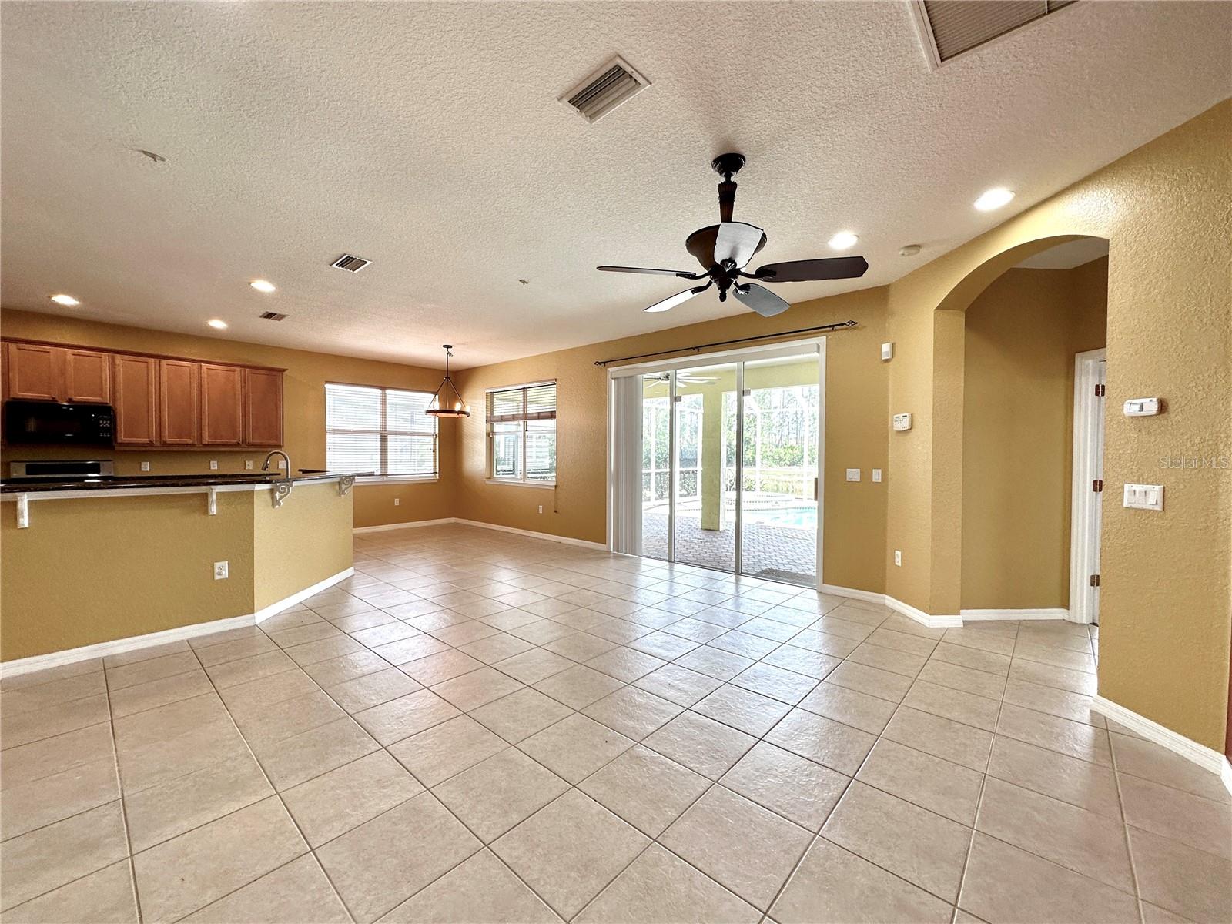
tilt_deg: -1.7
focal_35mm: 14
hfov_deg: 102.1
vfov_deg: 85.7
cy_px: 462
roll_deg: -0.1
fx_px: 498
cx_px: 616
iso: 64
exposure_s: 1/120
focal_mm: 2.22
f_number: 2.2
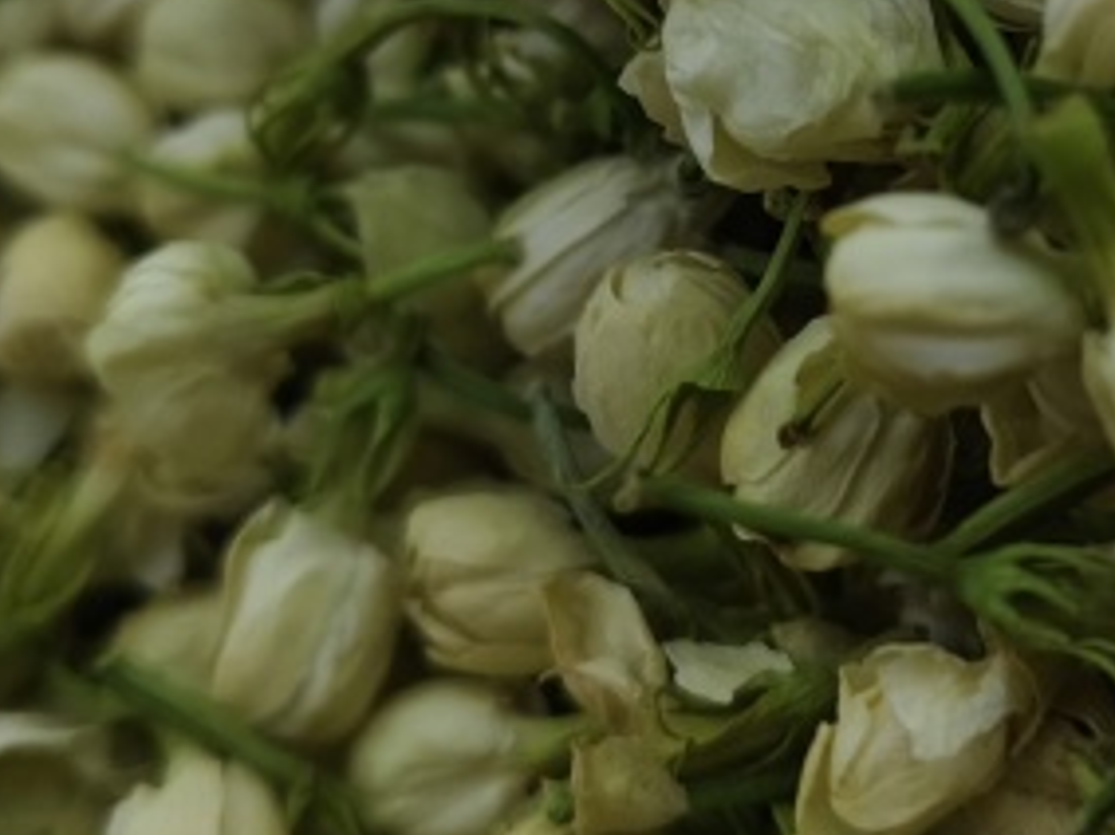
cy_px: 177
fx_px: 2093
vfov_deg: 22.3
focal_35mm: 65
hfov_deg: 29.6
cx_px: 768
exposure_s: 1/100
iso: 301
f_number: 1.88
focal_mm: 5.6
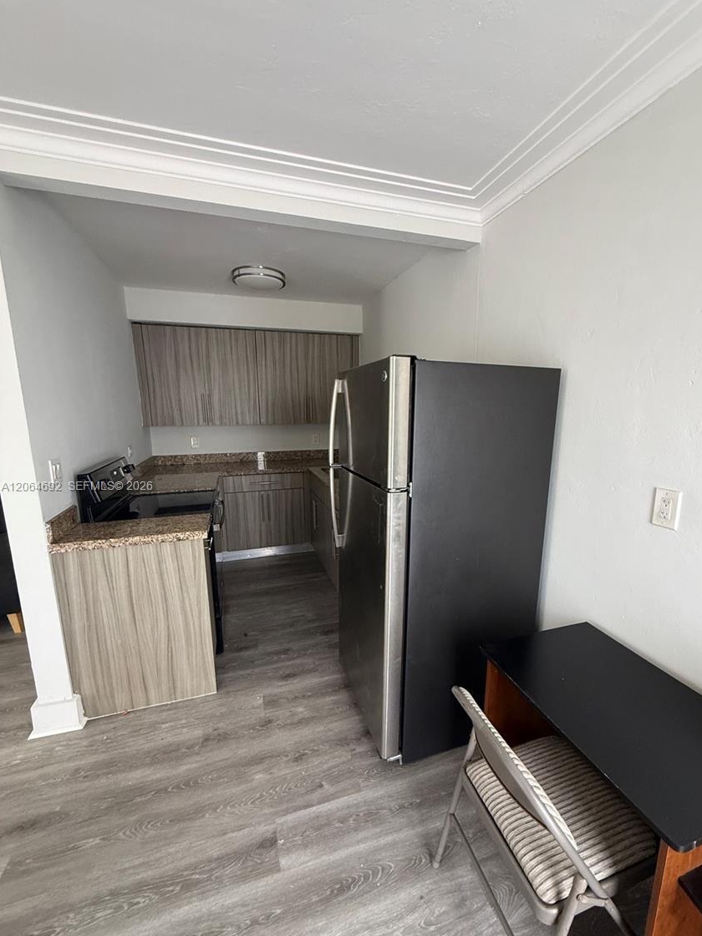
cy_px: 487
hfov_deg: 81.6
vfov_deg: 98.1
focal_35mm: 15
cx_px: 374
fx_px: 406
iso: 400
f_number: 2.2
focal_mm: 2.22
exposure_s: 1/60
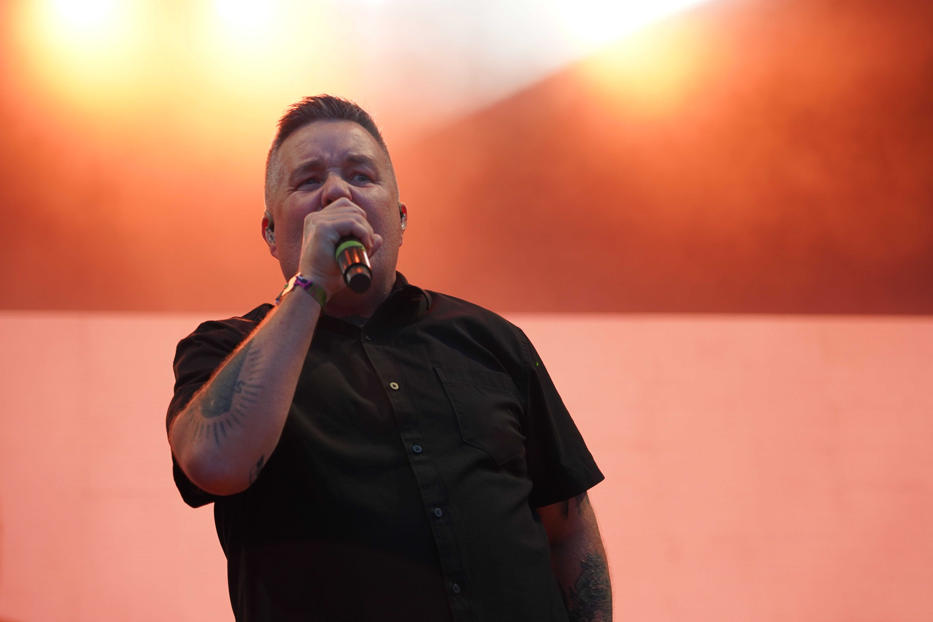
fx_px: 2721
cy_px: 311
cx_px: 466
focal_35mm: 105
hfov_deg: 19.5
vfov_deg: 13.0
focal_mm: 105
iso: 640
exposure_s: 1/160
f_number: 4
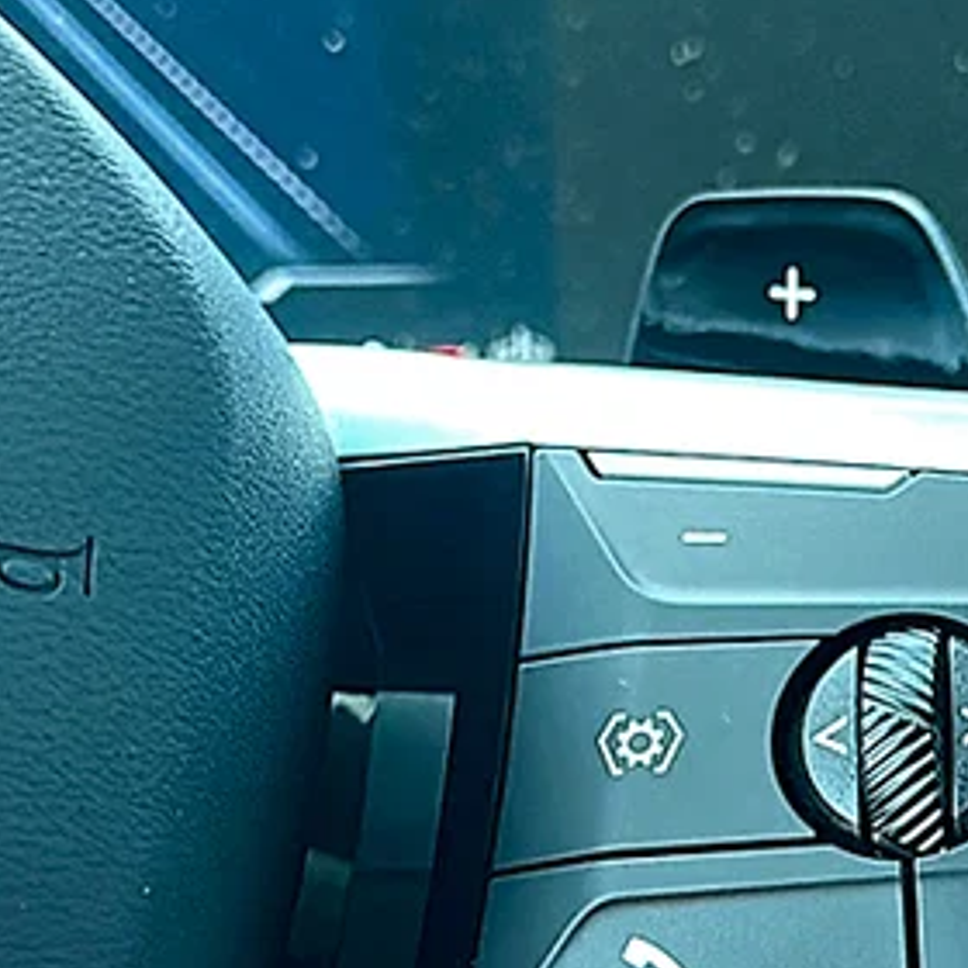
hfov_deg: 18.1
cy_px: 700
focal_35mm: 95
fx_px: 3006
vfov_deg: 18.2
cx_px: 837
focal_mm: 6.86
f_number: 1.78
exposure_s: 1/134
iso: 80
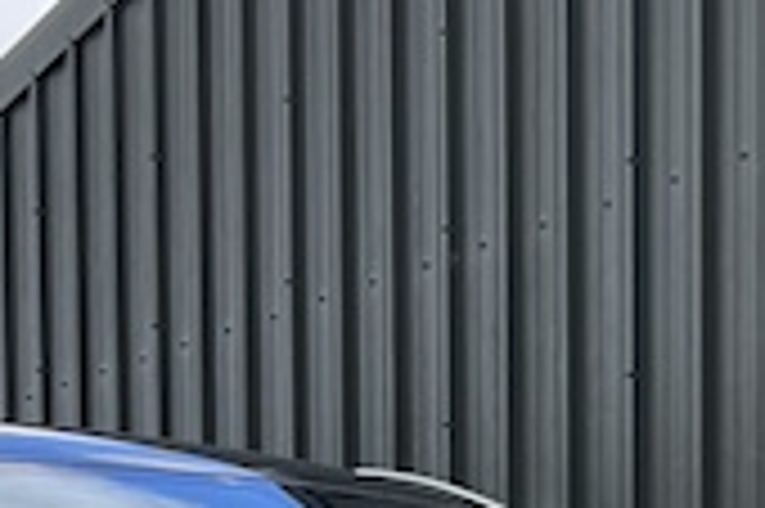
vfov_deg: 8.2
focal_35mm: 159
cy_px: 998
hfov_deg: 12.9
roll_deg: +1.2
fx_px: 3375
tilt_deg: -1.8
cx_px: 436
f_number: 1.5
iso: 50
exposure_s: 1/1159
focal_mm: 5.7
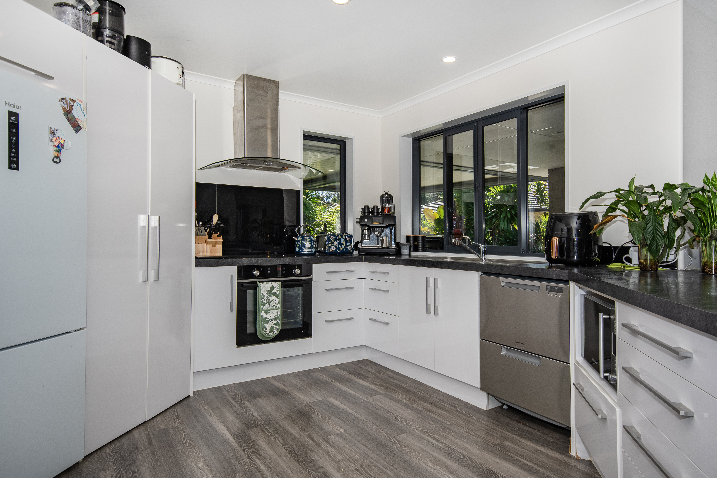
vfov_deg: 57.2
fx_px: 438
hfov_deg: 78.6
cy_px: 242
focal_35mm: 22
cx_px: 369
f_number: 8
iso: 200
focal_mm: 14
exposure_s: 1/125
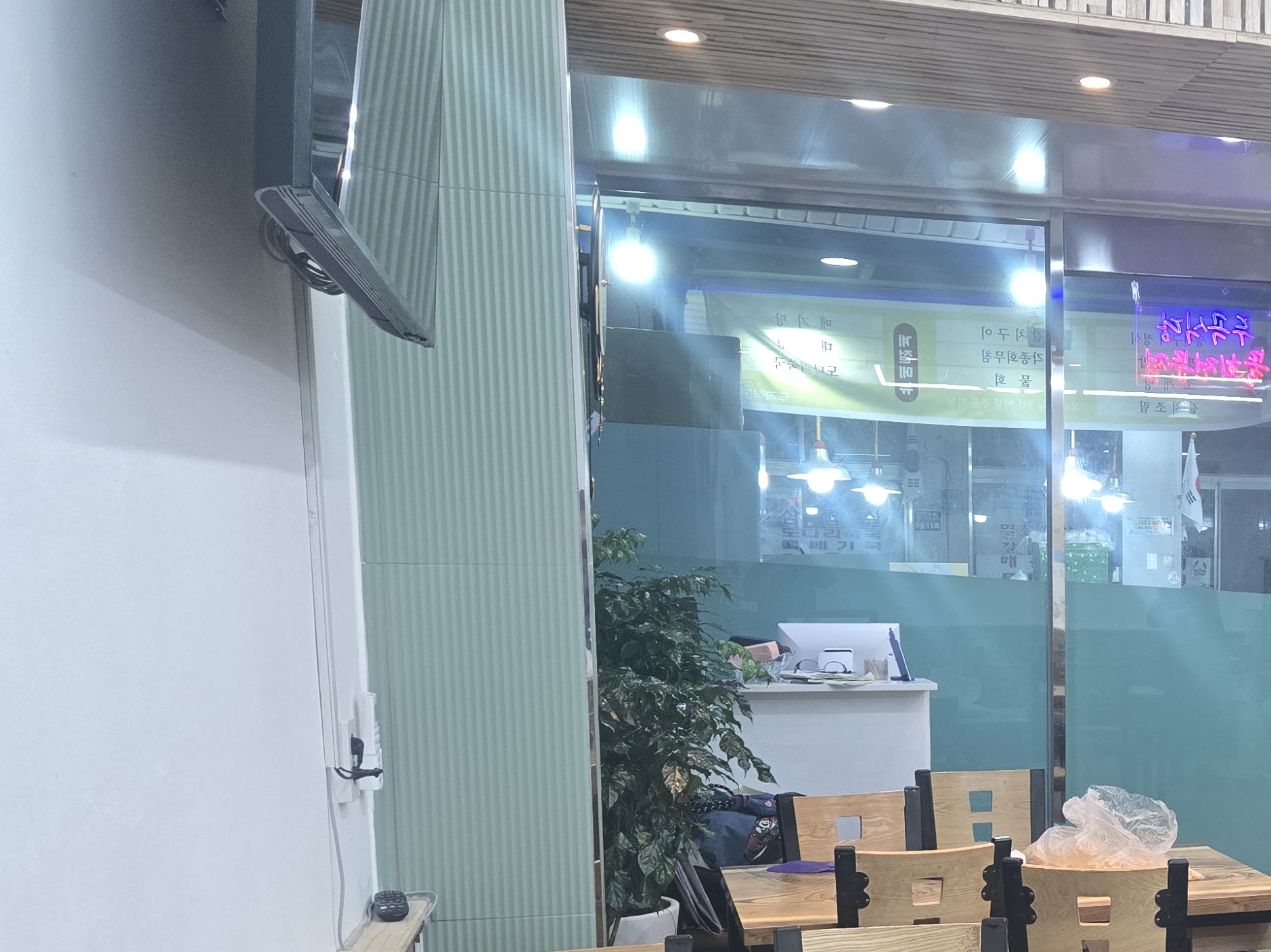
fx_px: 1799
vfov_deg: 28.7
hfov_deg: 35.2
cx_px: 1279
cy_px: 831
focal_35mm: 49
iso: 160
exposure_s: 1/120
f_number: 1.8
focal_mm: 5.4
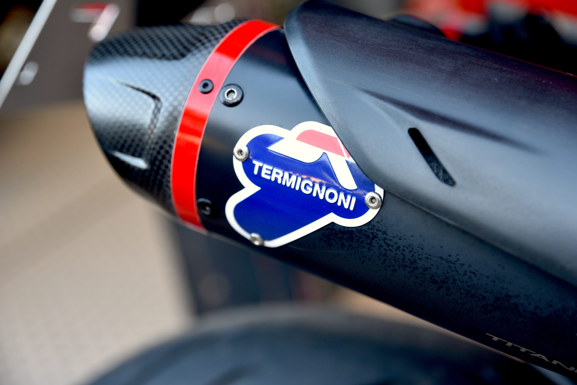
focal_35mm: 70
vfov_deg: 19.5
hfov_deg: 28.8
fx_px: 1122
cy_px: 192
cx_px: 288
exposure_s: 1/60
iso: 500
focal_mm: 70
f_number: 4
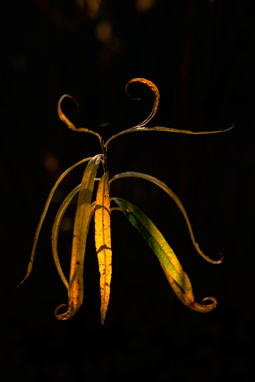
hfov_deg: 37.9
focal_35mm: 35
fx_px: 372
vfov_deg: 54.4
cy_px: 191
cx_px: 128
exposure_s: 1/640
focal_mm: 35
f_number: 4
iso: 64
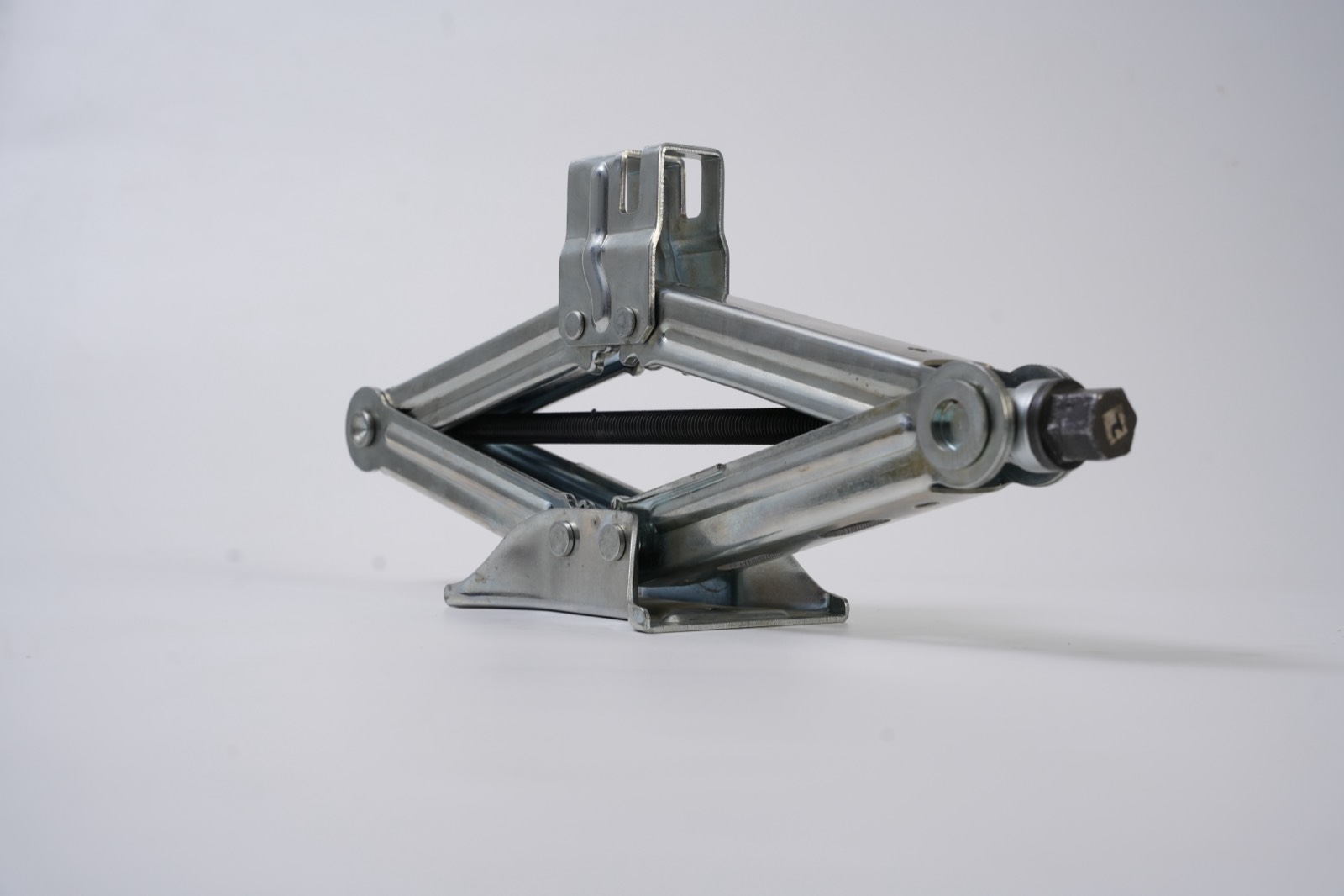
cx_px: 672
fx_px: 1877
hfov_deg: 39.4
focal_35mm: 50
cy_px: 448
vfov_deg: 26.8
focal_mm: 50.3
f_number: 8
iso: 320
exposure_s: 1/250
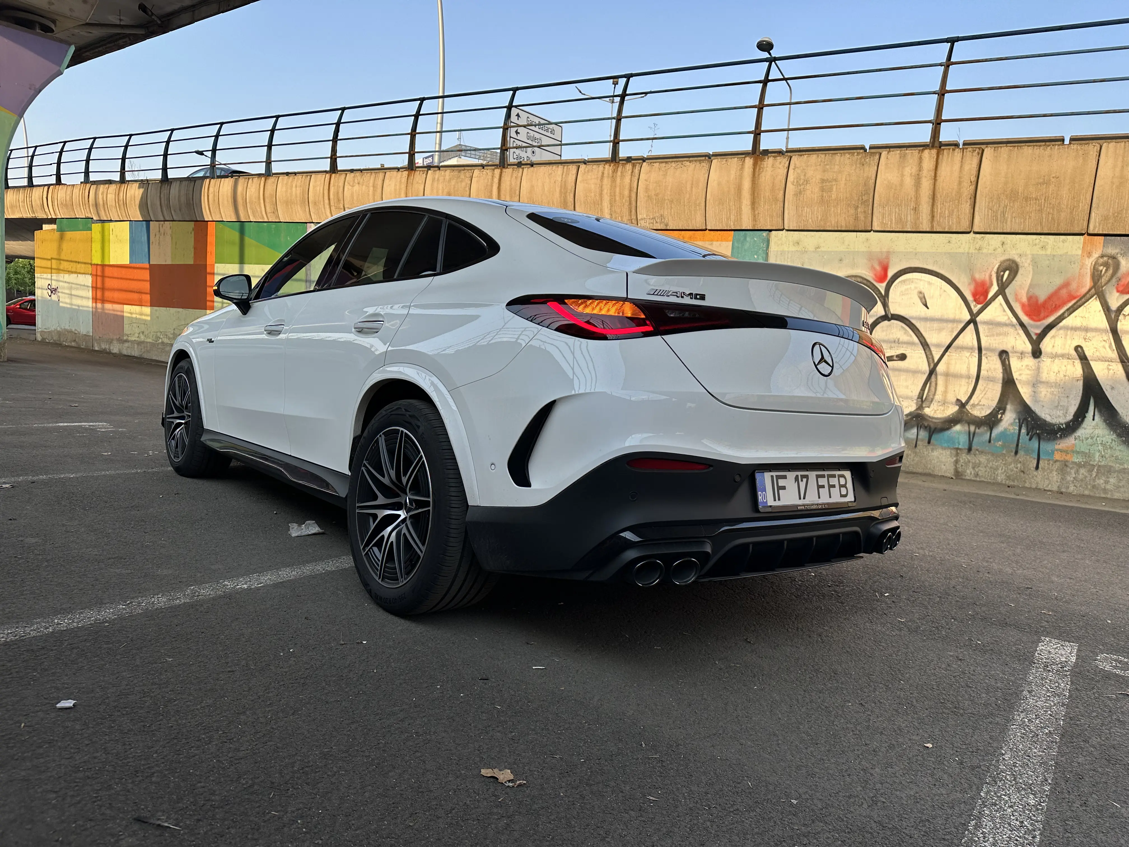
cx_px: 564
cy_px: 424
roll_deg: -3.5
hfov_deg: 71.6
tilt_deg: -6.0
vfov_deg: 56.8
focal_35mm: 24
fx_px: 783
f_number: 1.78
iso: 80
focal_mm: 6.86
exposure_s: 1/1050
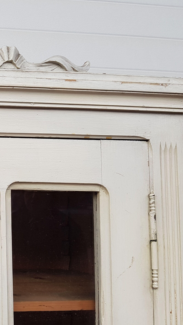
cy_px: 167
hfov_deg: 21.6
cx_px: -76
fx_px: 414
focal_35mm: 48
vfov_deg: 42.9
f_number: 1.7
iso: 40
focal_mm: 4.2
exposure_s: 1/642
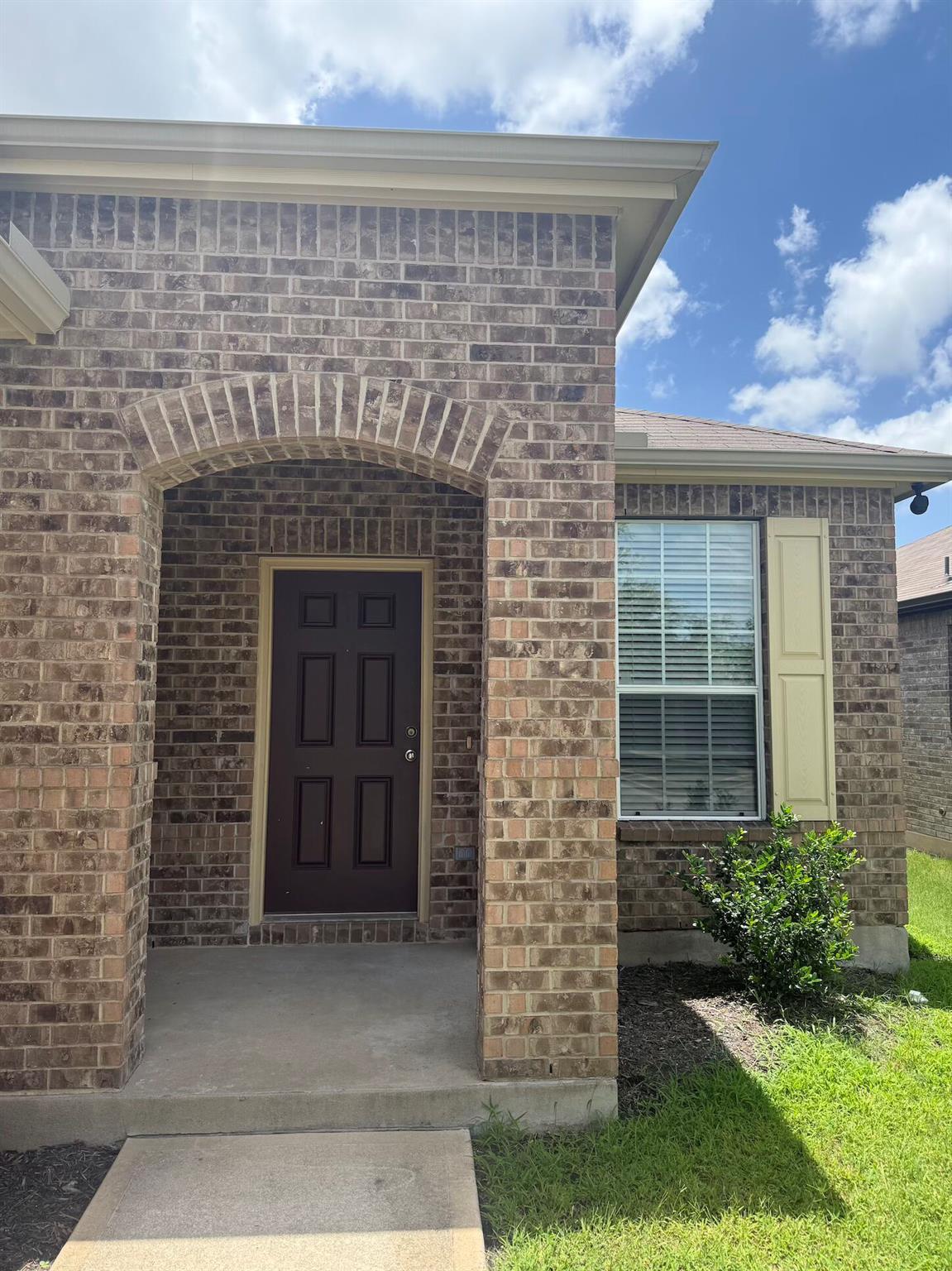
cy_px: 636
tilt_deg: +5.1
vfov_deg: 71.6
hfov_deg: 56.8
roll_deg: +0.4
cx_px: 476
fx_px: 881
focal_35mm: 24
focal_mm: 6.76
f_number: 1.78
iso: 100
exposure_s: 1/2907
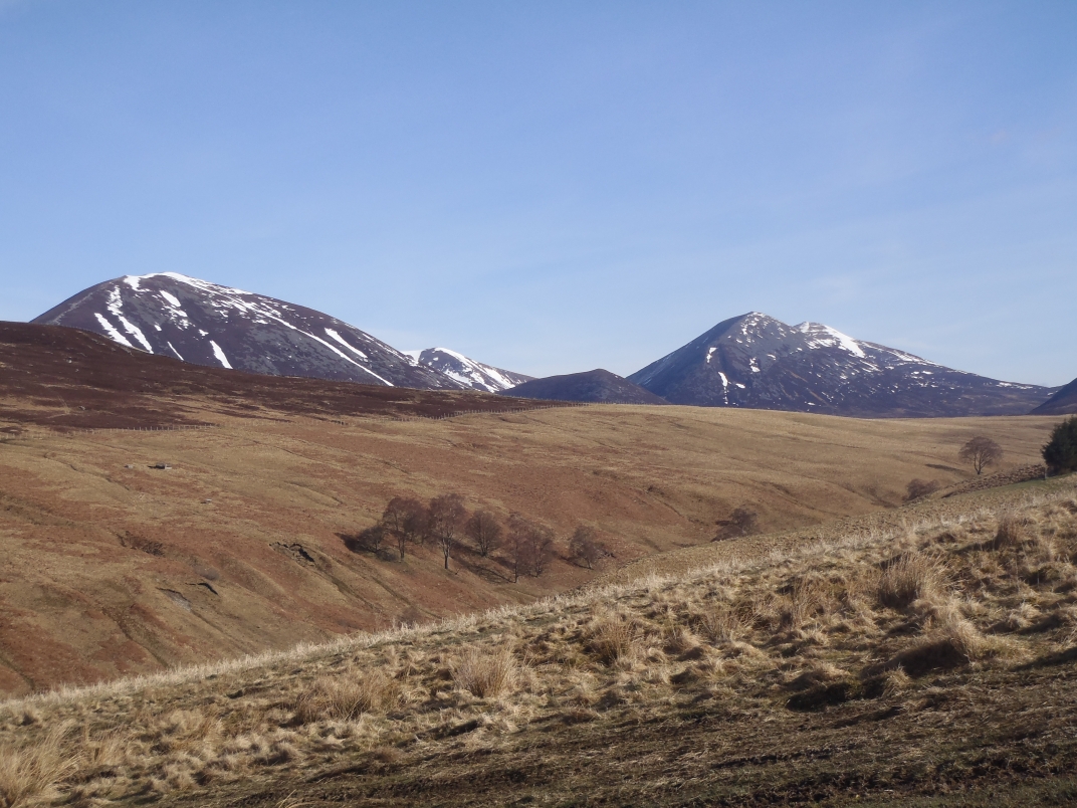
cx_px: 538
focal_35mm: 57
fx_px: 1773
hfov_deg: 33.8
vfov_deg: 25.7
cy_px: 404
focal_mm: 10.34
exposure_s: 1/400
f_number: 5.6
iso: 80
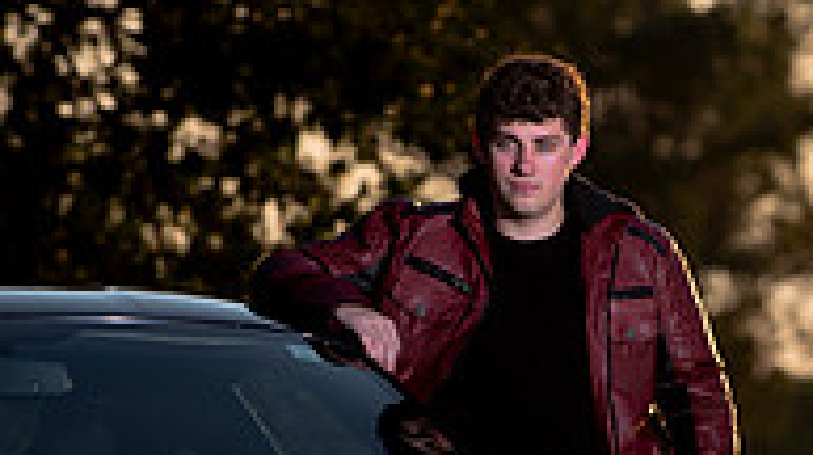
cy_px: 453
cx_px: 682
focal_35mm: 681
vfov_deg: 1.8
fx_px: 14662
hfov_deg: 3.2
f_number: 5.6
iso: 50
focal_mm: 200
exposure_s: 1/250
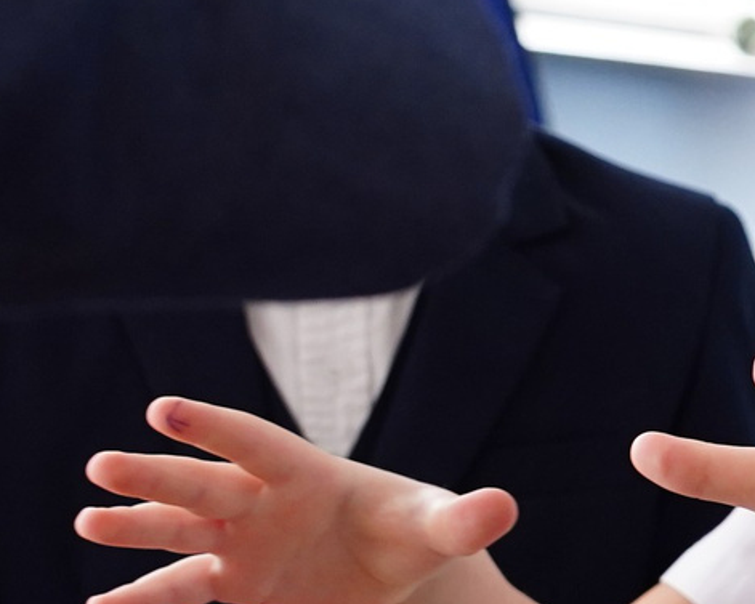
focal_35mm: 245
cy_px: 669
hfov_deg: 7.5
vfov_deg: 6.3
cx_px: 1694
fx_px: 5476
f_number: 3.5
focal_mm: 48
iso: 1600
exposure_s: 1/320
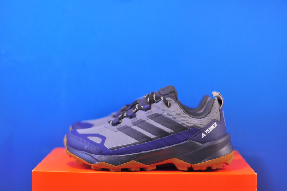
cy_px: 96
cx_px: 144
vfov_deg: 18.1
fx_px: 597
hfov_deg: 27.0
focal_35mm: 75
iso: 250
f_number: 2
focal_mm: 50
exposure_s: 1/320
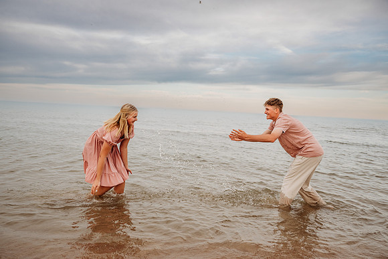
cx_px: 194
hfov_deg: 63.6
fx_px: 313
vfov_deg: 45.0
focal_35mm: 29
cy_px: 130
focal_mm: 29
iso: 320
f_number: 2.8
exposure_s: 1/1000
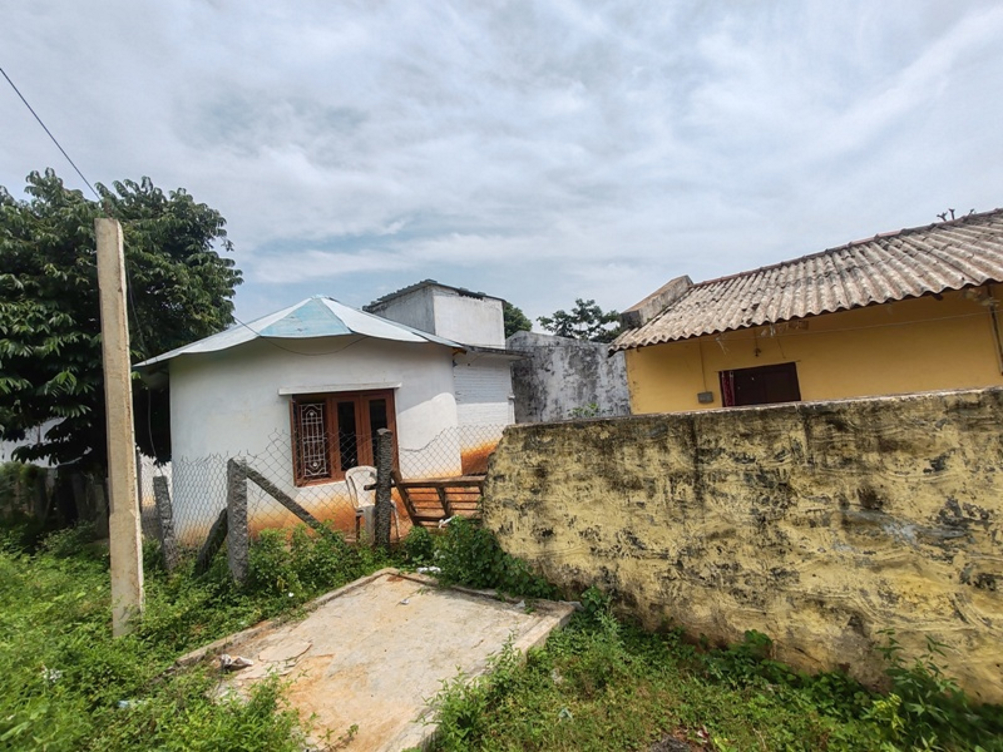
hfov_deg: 94.5
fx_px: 464
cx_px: 502
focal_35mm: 16
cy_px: 376
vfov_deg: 78.1
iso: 50
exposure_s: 1/1600
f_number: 2.2
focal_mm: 1.96
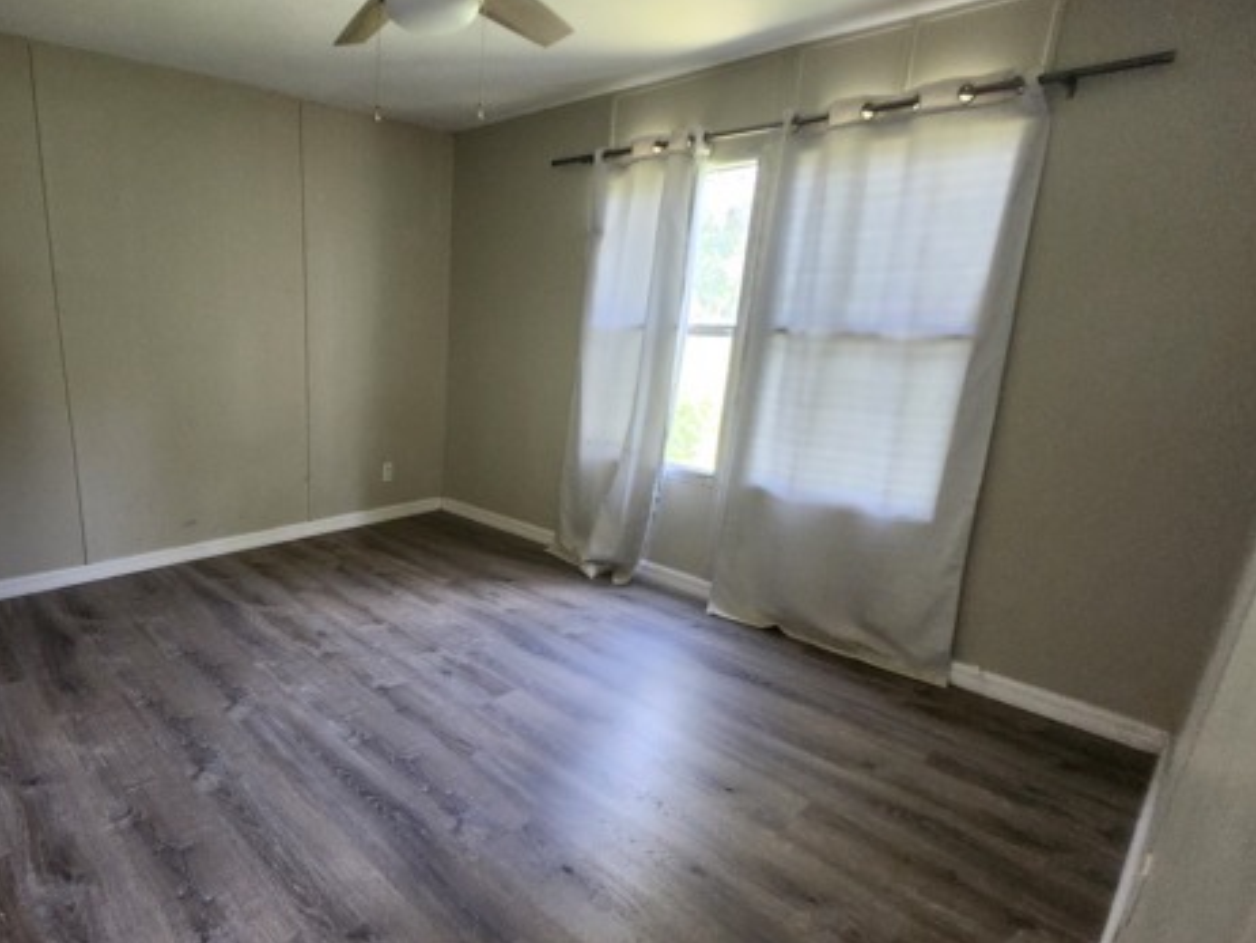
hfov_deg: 84.5
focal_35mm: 18
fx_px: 653
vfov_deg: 71.5
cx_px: 413
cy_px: 514
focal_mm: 1.7
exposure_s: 1/40
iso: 320
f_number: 2.2
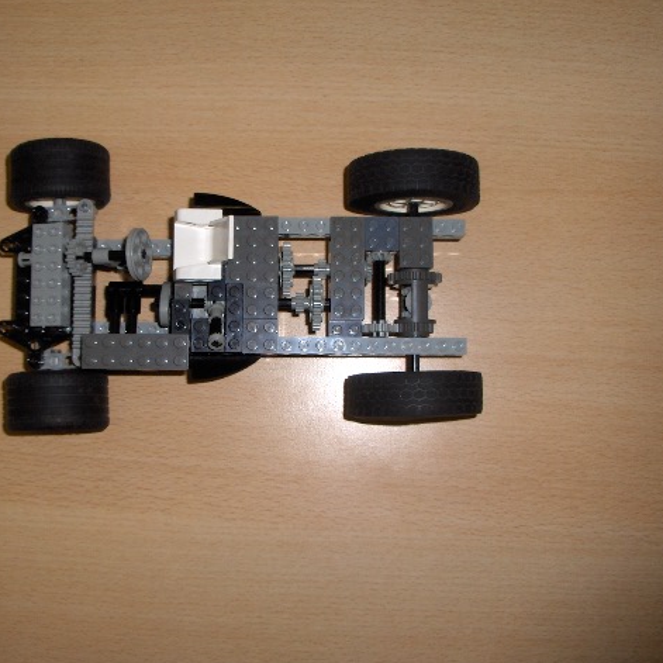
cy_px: 332
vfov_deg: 40.0
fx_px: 910
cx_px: 256
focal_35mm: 42
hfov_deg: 39.8
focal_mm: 5.8
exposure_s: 1/60
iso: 100
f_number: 4.3
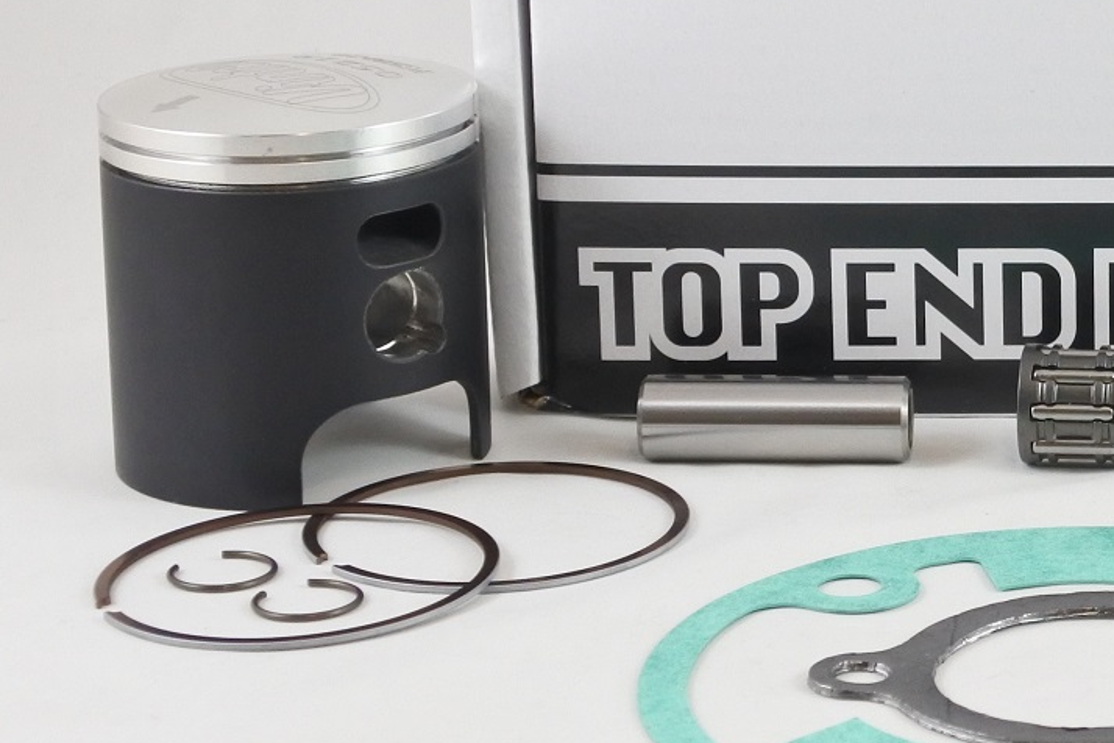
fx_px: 3125
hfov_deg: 19.6
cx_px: 1103
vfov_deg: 13.4
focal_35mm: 101
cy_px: 48
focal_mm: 15.7
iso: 500
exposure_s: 1/125
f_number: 4.2
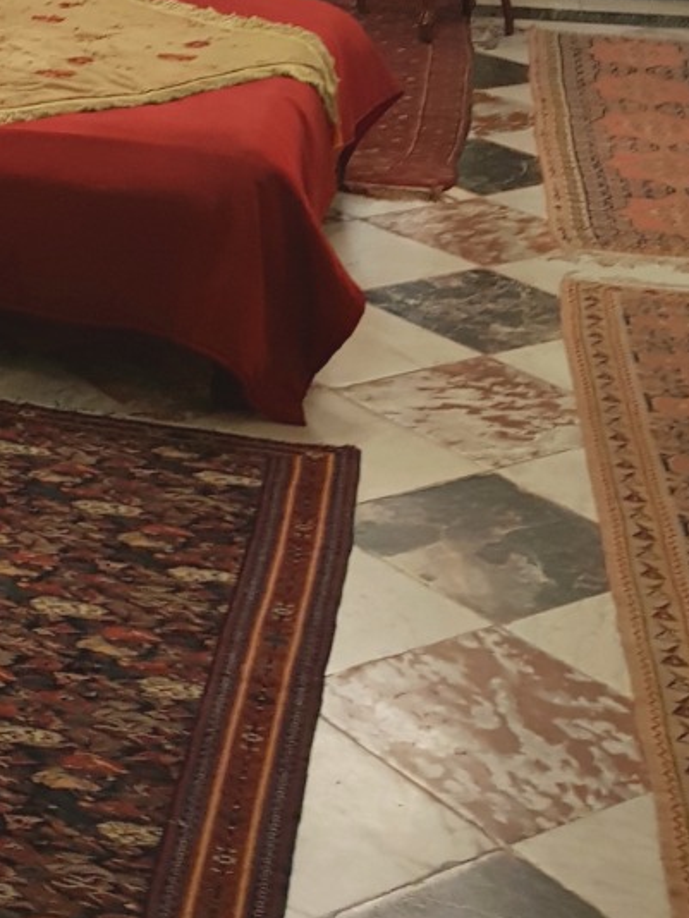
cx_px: -174
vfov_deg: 24.9
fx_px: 1936
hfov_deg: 18.9
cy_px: -72
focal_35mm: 73
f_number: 1.7
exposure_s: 1/15
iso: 200
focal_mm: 4.2
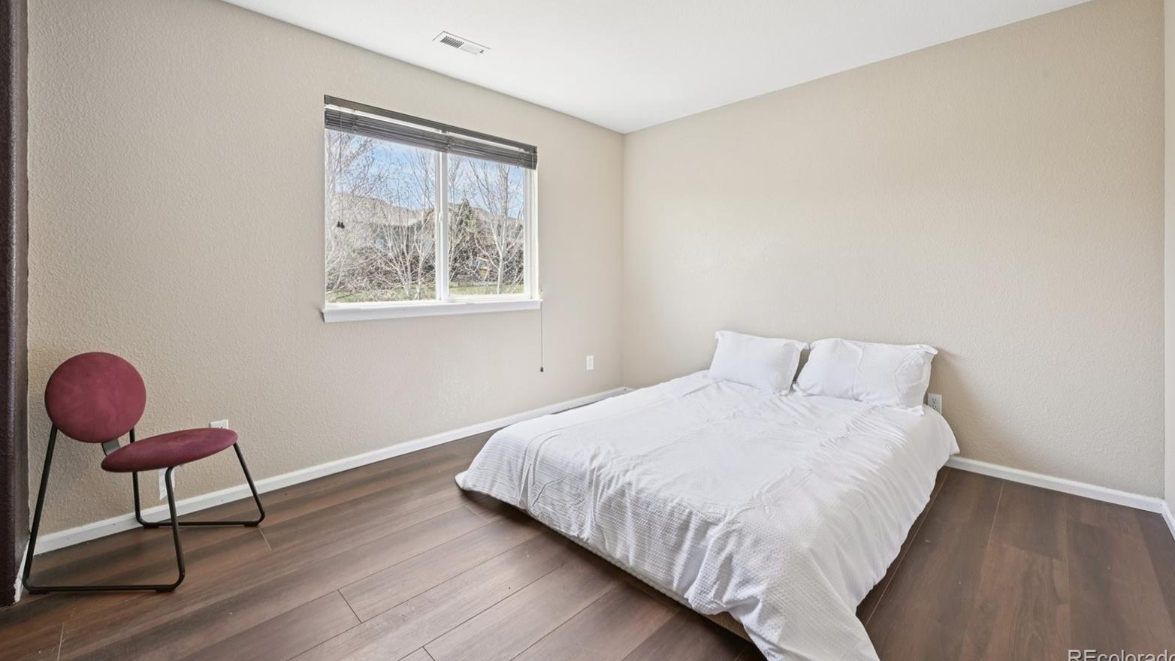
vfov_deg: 70.0
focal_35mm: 15
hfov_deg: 103.0
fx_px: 467
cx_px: 588
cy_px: 273
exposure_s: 1/15
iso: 360
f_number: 11
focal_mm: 14
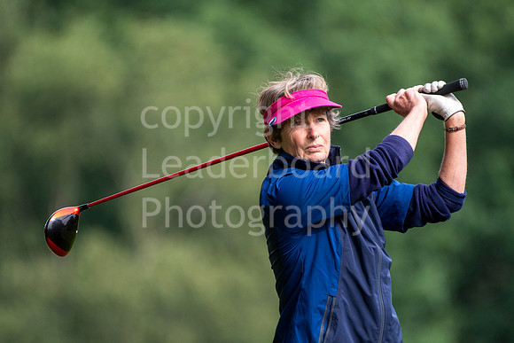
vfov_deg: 1.9
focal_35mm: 720
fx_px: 10282
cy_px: 172
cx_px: 257
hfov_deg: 2.9
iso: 800
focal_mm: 480
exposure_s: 1/1250
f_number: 5.6
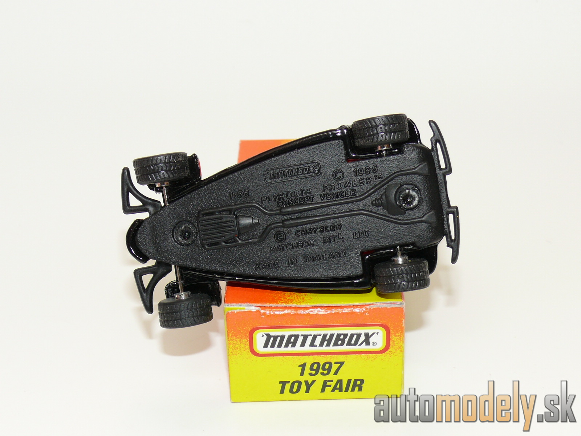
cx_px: 290
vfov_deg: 19.6
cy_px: 218
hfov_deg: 26.0
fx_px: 1259
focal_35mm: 75
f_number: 4
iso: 100
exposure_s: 1/30
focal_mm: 11.4
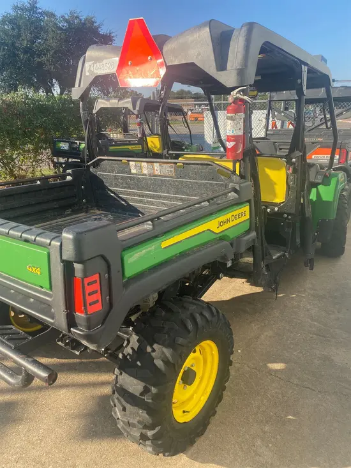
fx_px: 351
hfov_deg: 53.1
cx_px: 176
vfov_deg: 67.3
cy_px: 234
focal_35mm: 26
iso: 32
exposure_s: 1/965
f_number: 1.8
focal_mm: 4.25
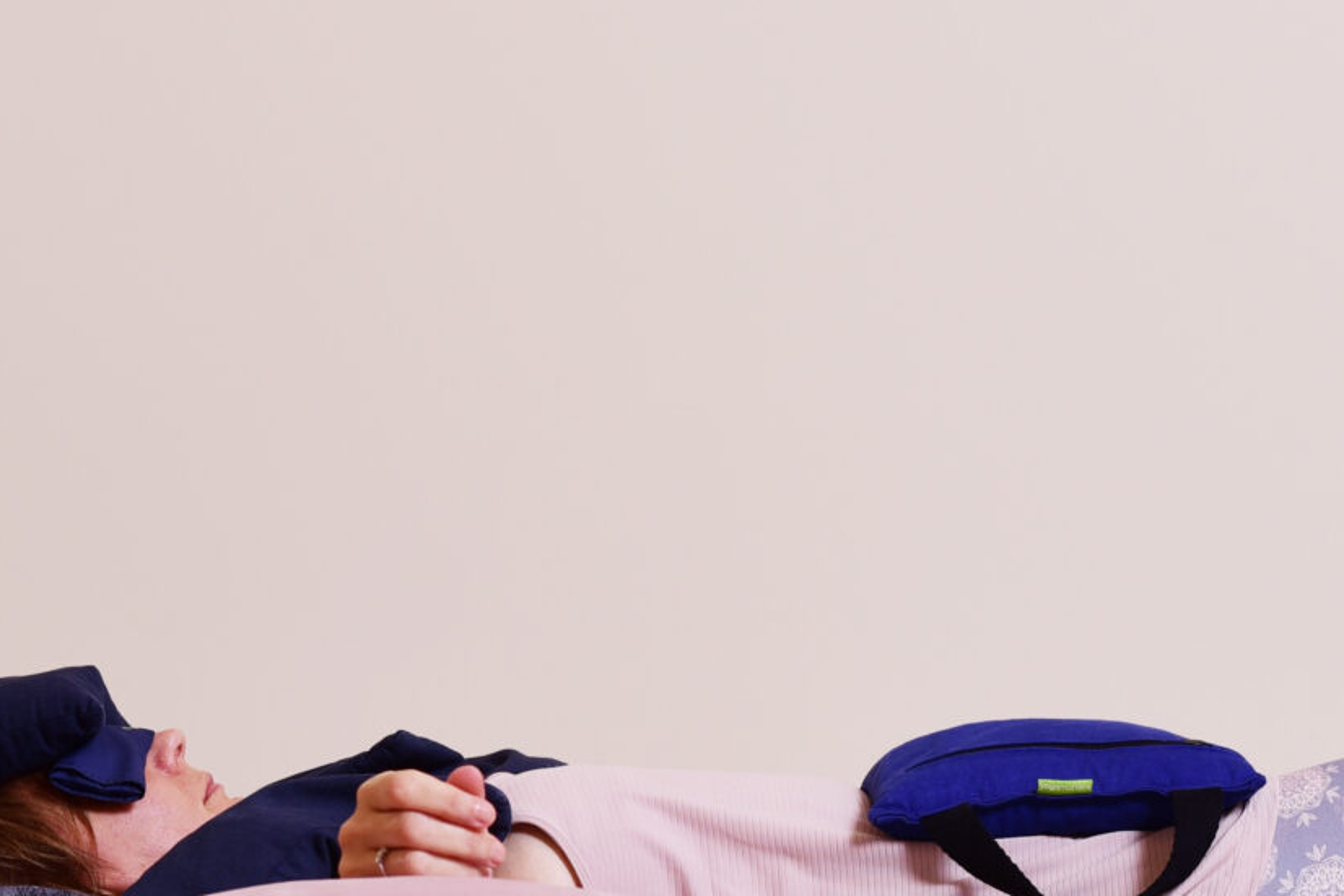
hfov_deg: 16.4
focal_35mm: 124
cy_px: 811
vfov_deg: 11.0
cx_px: 984
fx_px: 4630
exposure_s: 1/160
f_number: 6.3
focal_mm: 50
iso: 125
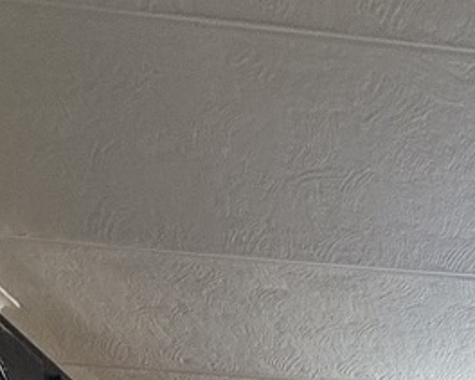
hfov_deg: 28.0
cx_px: 612
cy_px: 956
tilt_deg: -9.7
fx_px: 787
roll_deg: -1.0
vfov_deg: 14.3
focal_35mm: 56
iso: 200
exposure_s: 1/60
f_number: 2.2
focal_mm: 2.22
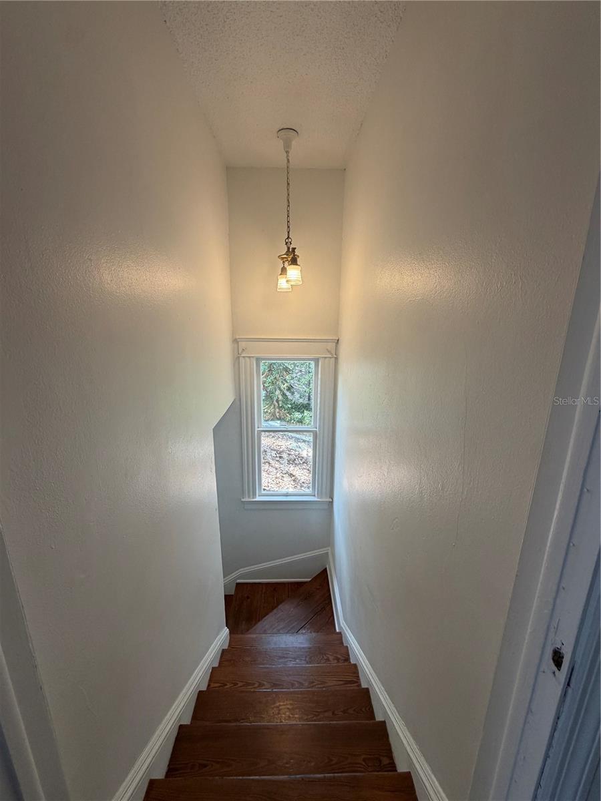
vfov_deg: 102.1
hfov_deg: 85.7
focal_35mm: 14
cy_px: 400
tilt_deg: -15.6
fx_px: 324
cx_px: 300
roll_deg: +0.2
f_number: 2.2
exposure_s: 1/121
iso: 250
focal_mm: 2.22
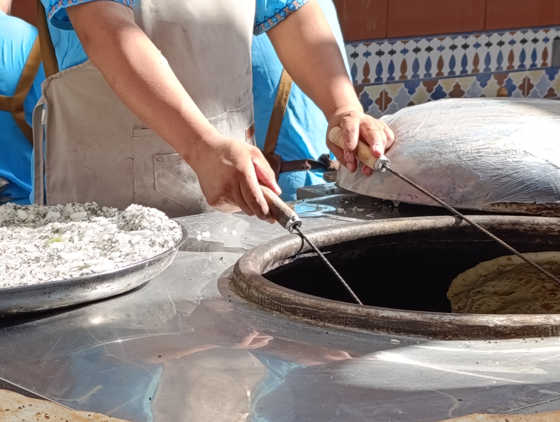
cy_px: 376
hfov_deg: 19.6
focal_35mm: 99
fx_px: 1604
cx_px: 116
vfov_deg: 14.8
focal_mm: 6.14
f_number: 1.6
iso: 50
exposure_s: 1/177
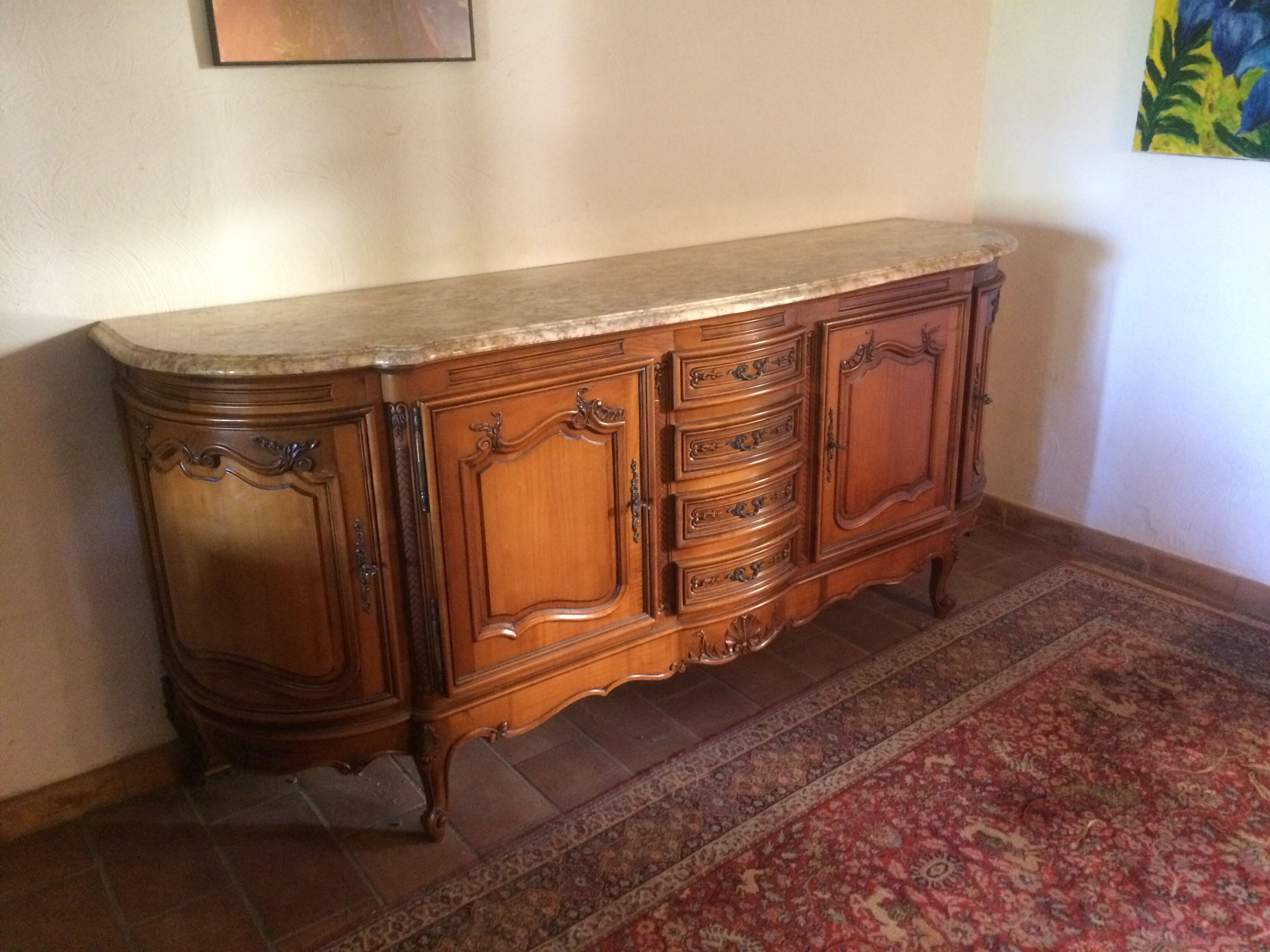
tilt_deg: -20.0
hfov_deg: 61.7
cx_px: 635
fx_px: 1064
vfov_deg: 48.2
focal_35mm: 29
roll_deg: +2.0
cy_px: 476
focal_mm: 4.15
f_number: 2.2
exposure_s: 1/17
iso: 400
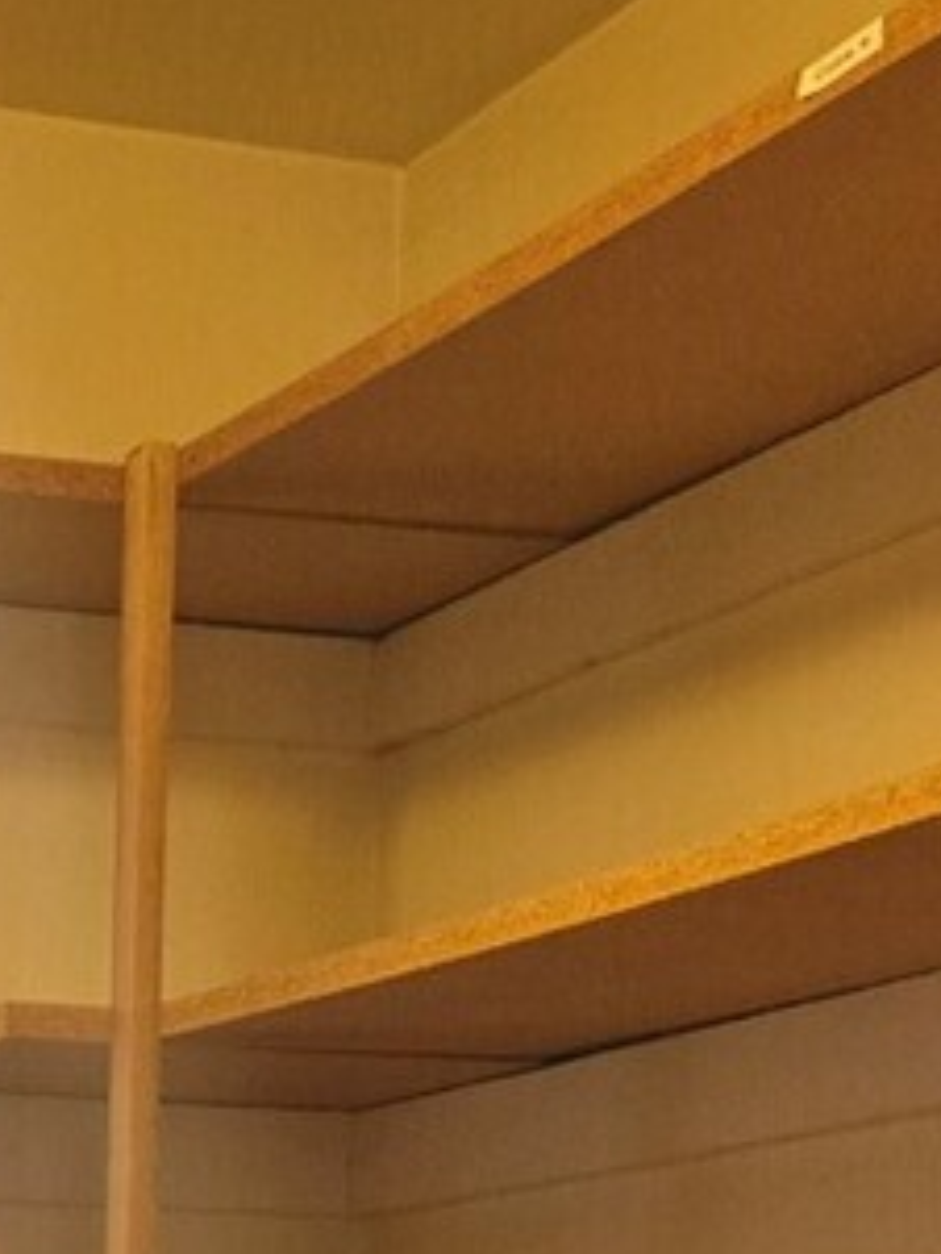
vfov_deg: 14.4
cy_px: 2633
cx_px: -8
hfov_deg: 13.3
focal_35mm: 110
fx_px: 3984
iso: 320
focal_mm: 5.4
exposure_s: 1/120
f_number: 1.8
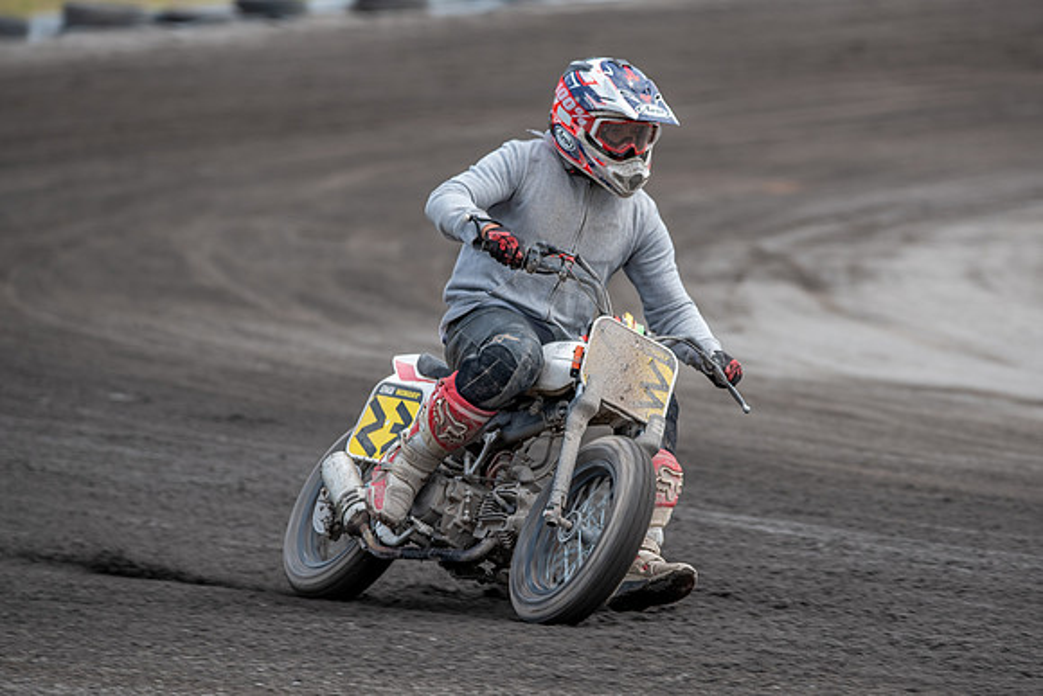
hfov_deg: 4.3
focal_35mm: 480
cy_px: 367
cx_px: 598
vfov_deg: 2.9
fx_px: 13916
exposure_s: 1/400
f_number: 5.6
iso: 200
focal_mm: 350
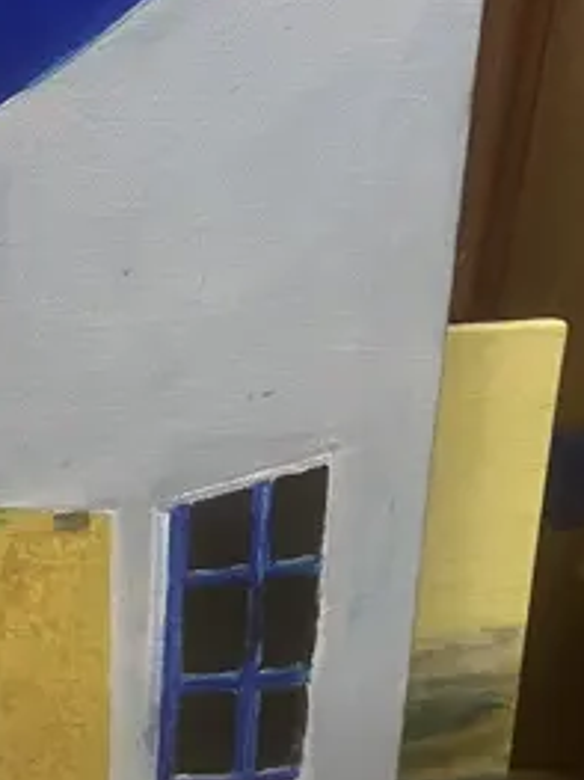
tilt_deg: -46.8
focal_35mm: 109
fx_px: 2454
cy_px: 222
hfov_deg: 12.8
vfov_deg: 18.0
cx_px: -326
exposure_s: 1/50
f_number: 1.8
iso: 64
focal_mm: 3.99
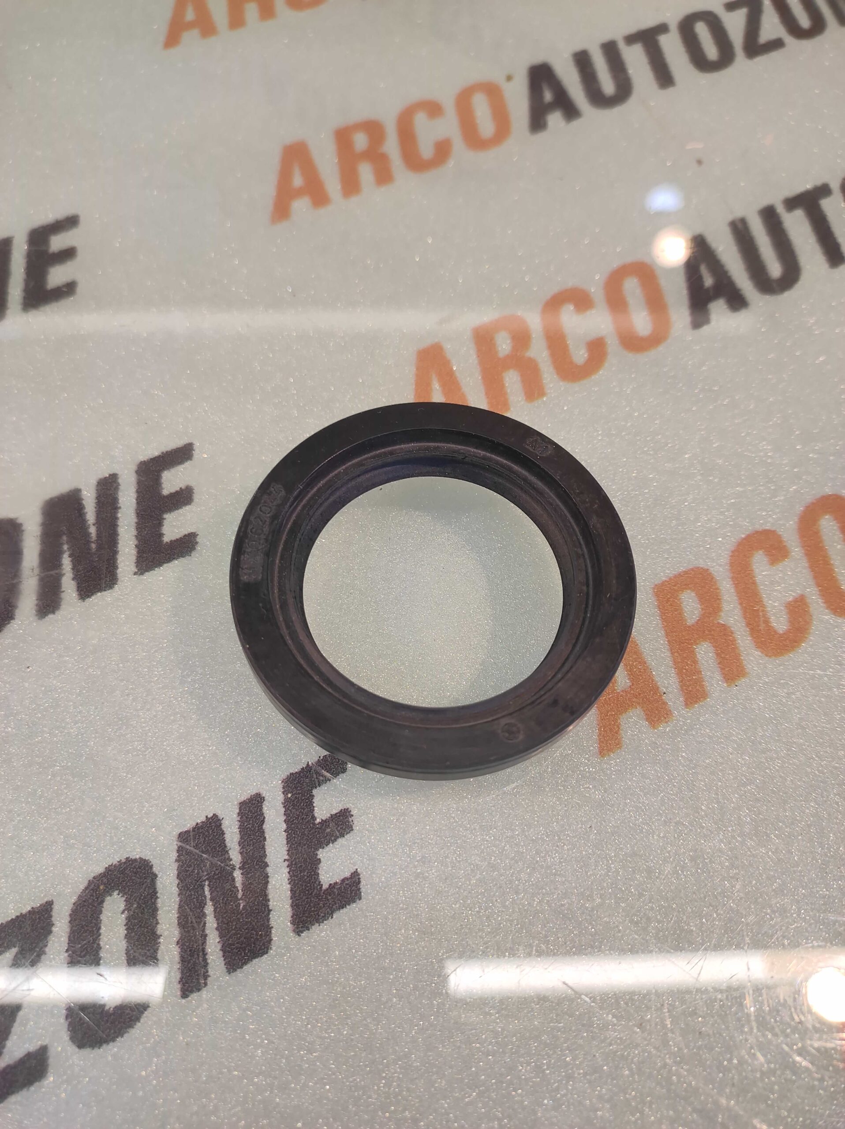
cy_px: 564
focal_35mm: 17
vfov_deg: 91.1
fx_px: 554
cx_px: 422
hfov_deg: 74.7
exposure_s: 1/33
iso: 123
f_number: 1.79
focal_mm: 4.74
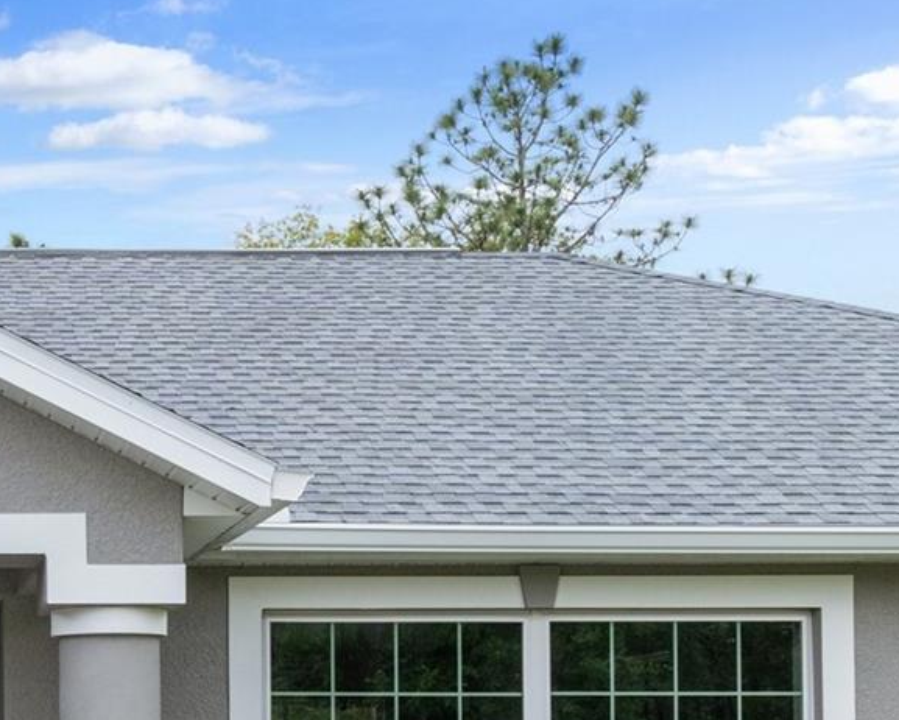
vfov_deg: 19.1
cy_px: 720
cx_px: -115
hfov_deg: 22.9
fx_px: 2076
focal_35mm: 78
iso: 320
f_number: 8
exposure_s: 1/125
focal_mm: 20
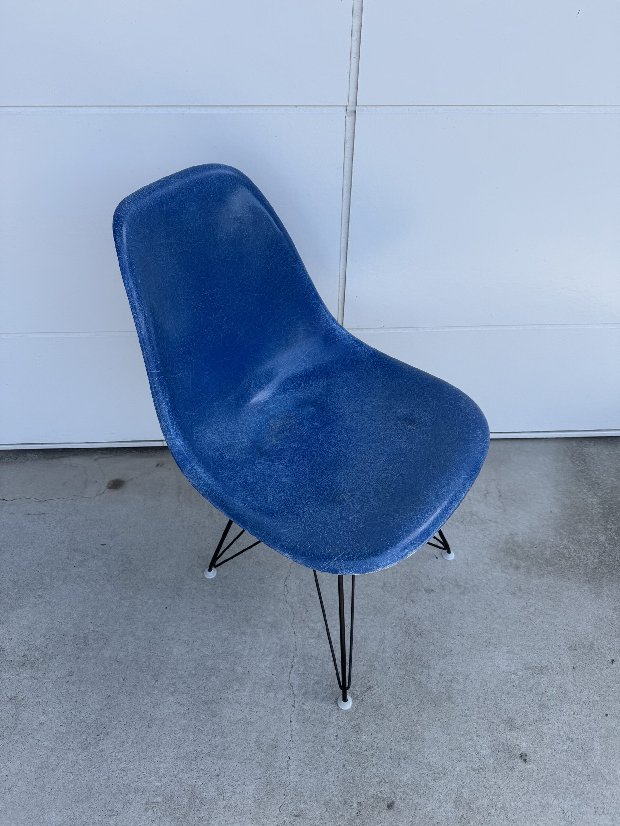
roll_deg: -1.3
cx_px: 310
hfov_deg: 56.8
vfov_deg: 71.6
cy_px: 413
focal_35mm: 24
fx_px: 573
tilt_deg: -43.6
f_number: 1.78
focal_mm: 6.76
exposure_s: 1/1261
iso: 80
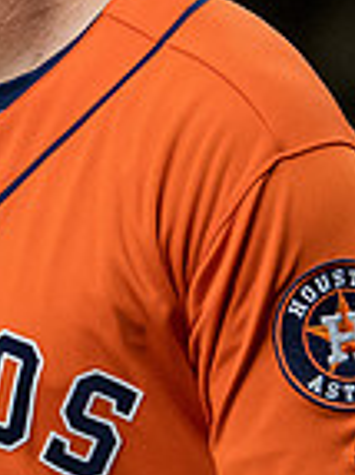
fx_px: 13338
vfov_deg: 2.0
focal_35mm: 974
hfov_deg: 1.5
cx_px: -203
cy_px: 37
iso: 2500
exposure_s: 1/1000
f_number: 4
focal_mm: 135
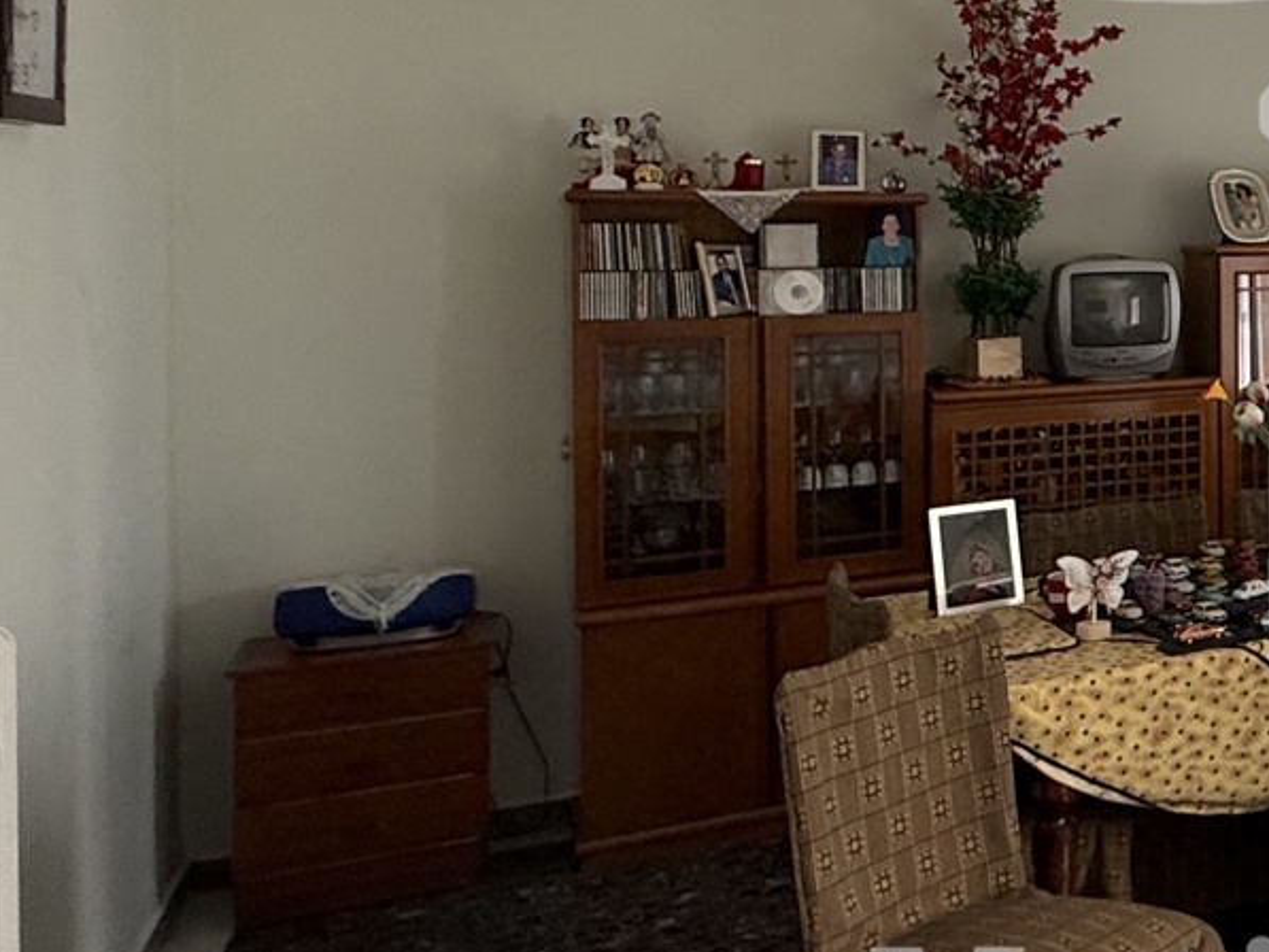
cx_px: 1752
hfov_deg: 30.4
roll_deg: -1.0
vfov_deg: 31.6
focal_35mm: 45
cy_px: 236
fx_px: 1650
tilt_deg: -1.6
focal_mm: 2.22
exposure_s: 1/99
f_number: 2.2
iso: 125
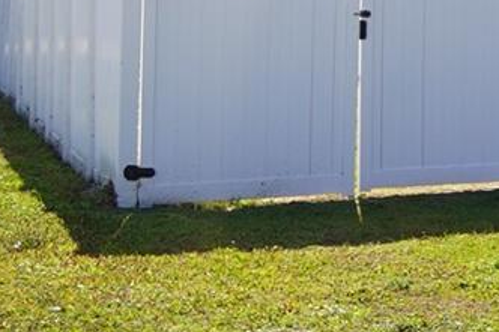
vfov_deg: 10.5
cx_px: 1165
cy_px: 80
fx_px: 1801
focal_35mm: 130
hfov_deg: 12.6
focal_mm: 18
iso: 100
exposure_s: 1/125
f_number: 9
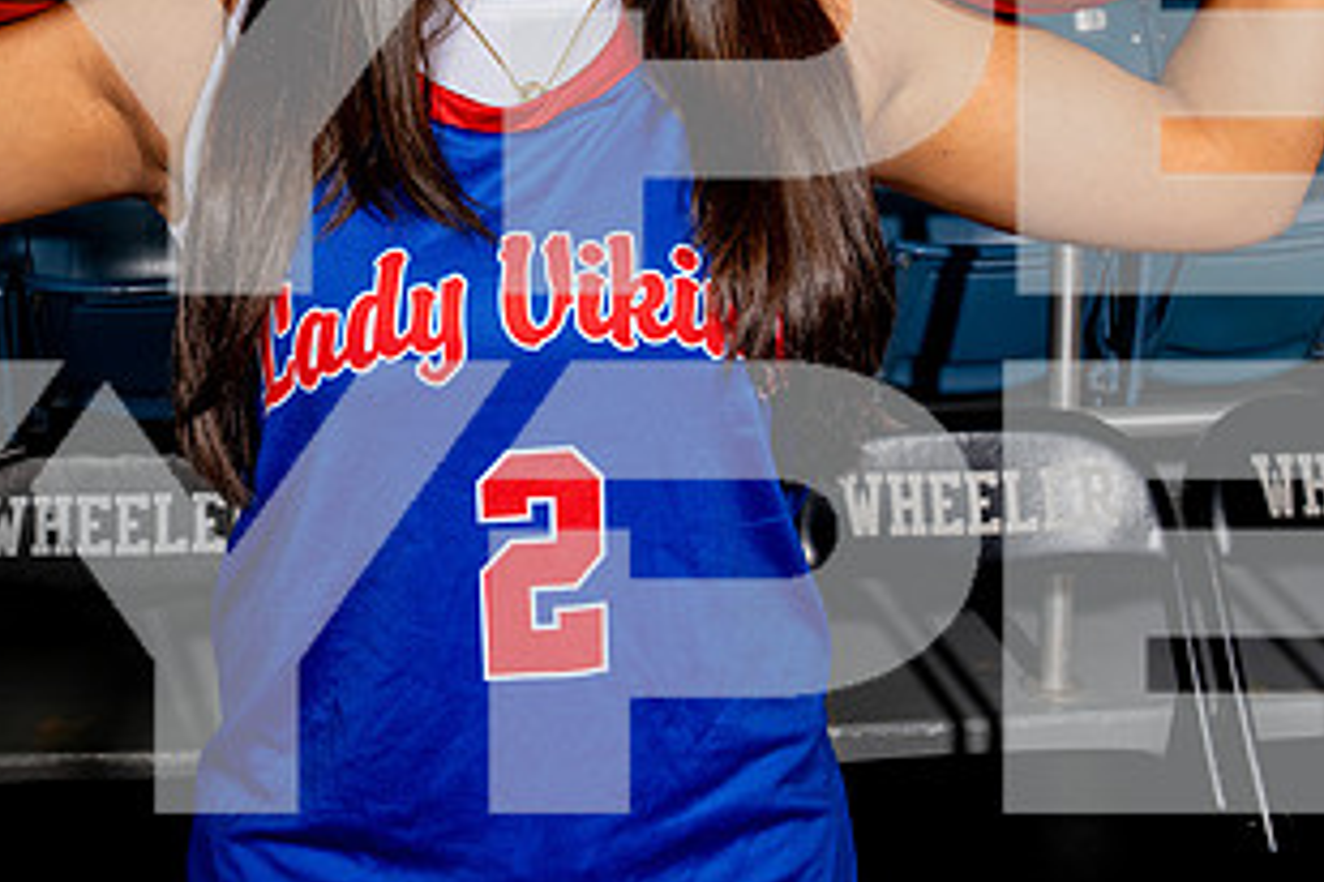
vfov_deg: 28.6
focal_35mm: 45
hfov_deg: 42.9
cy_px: 71
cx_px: 420
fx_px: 1655
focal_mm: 24
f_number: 7.1
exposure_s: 1/125
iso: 250
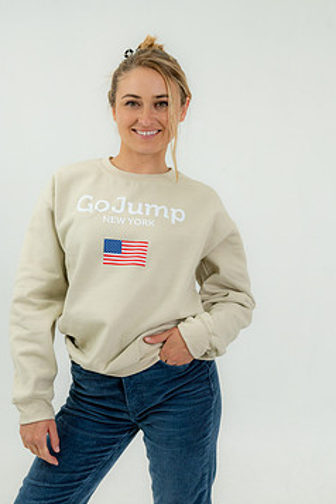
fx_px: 882
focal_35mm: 63
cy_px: 267
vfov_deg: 31.9
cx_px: 138
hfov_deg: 21.5
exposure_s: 1/160
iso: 800
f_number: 8
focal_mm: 50
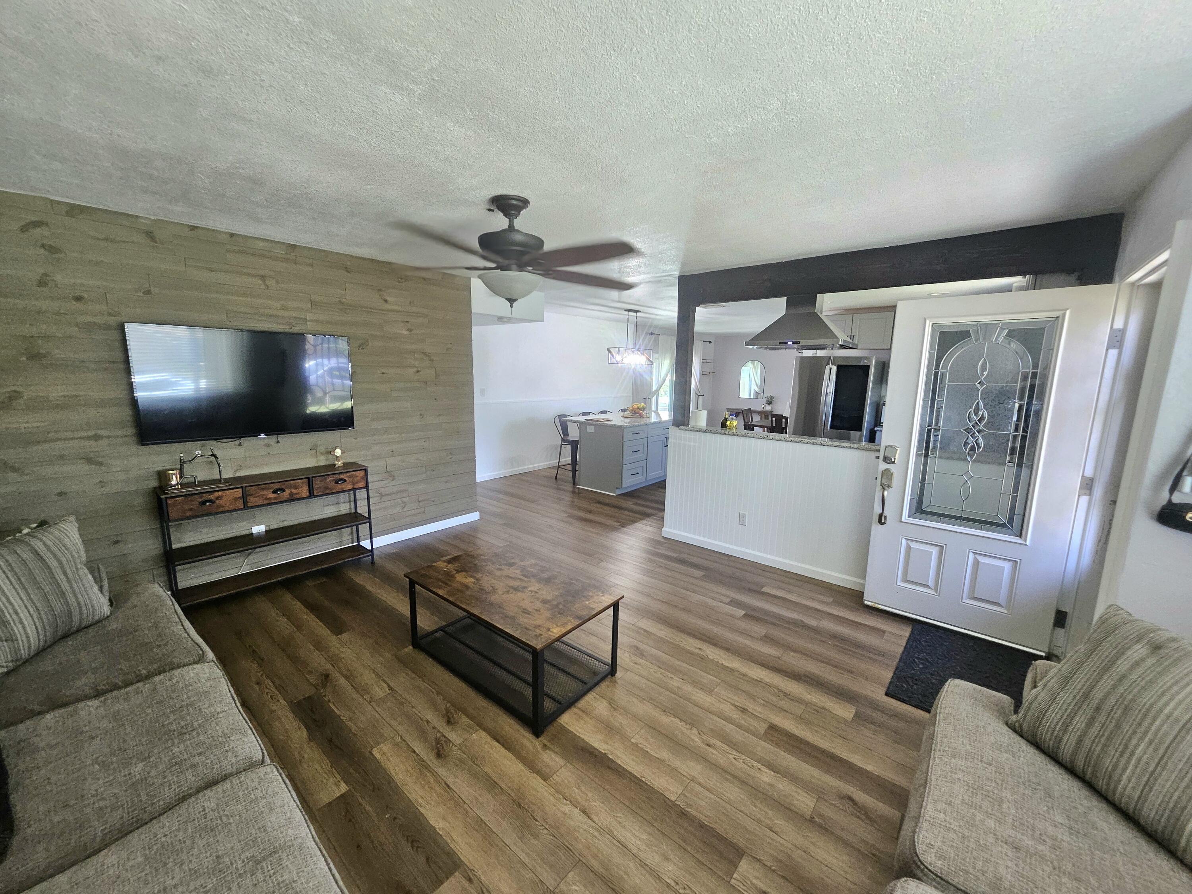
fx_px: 448
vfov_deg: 89.9
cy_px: 447
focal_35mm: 13
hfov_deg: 106.2
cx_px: 596
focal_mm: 1.74
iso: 320
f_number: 2.2
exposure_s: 1/40
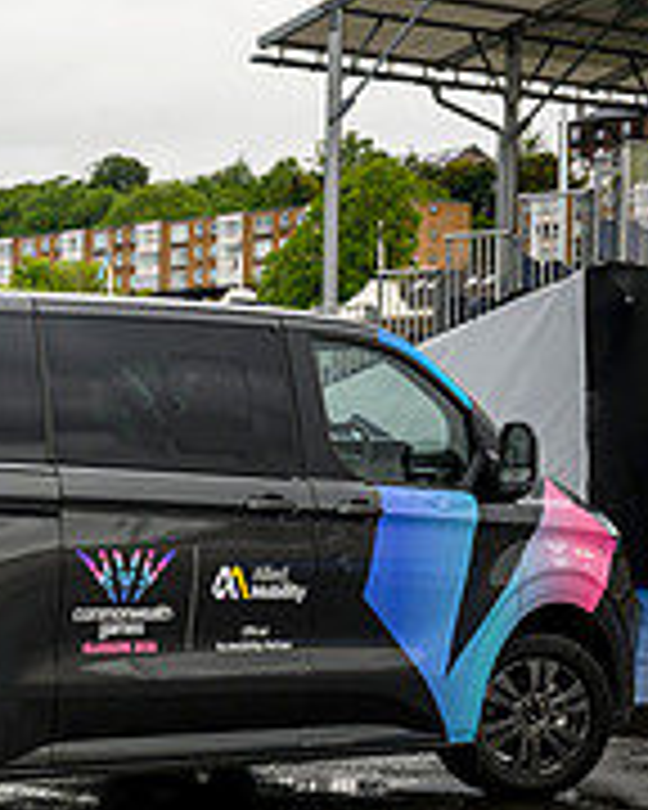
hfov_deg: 13.7
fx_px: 2325
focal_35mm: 97
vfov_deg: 19.7
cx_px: -603
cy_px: 574
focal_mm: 32
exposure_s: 1/160
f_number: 8
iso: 250
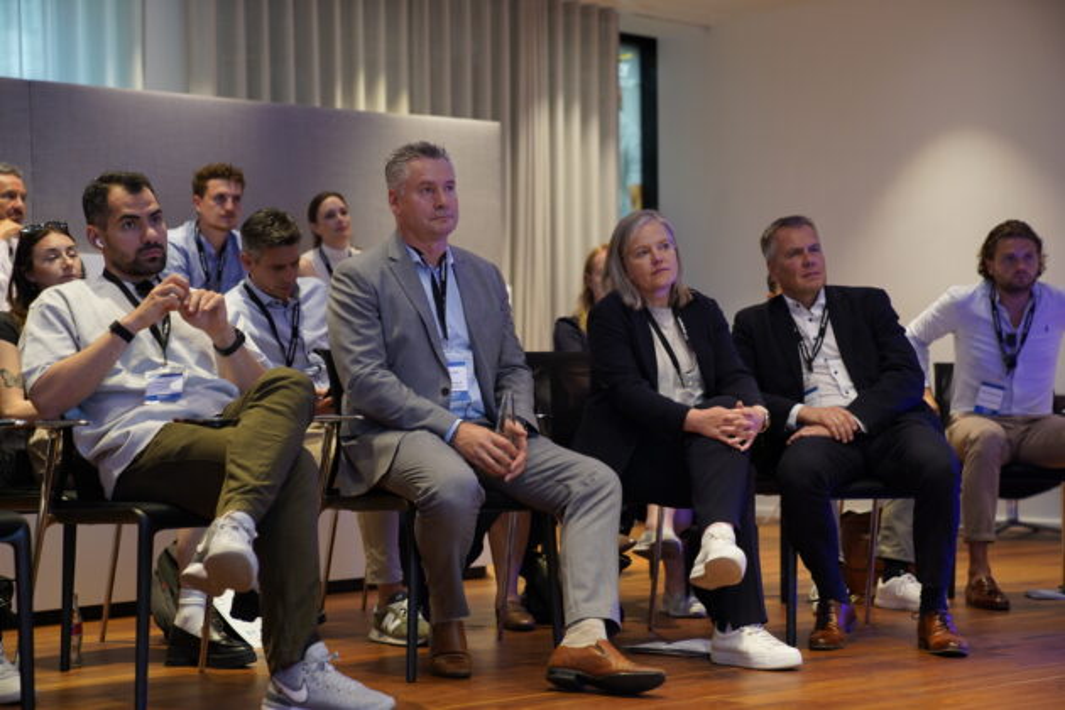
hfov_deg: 28.8
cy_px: 355
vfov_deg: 19.5
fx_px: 2071
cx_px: 532
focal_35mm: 70
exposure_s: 1/125
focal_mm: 70
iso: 800
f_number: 2.8
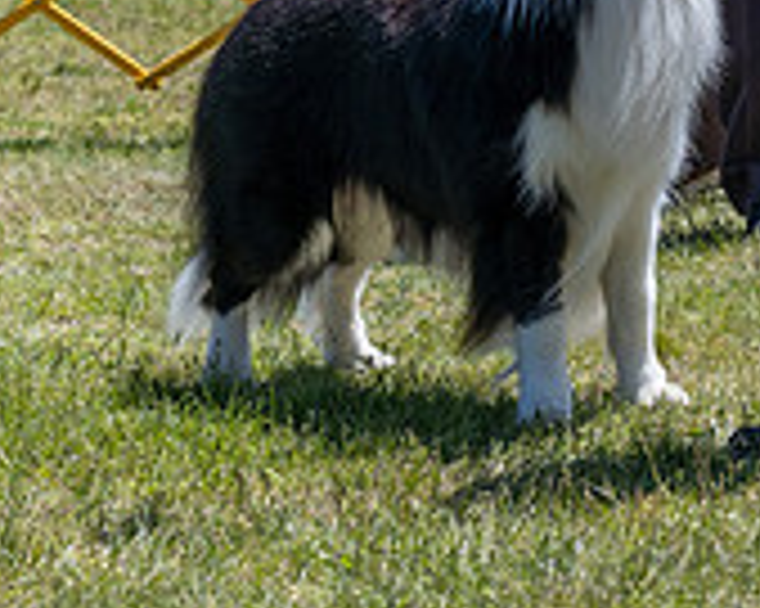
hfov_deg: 5.7
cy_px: -241
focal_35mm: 341
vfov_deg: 4.5
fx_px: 7666
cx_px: 378
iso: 800
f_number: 7.1
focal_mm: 106
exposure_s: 1/1600
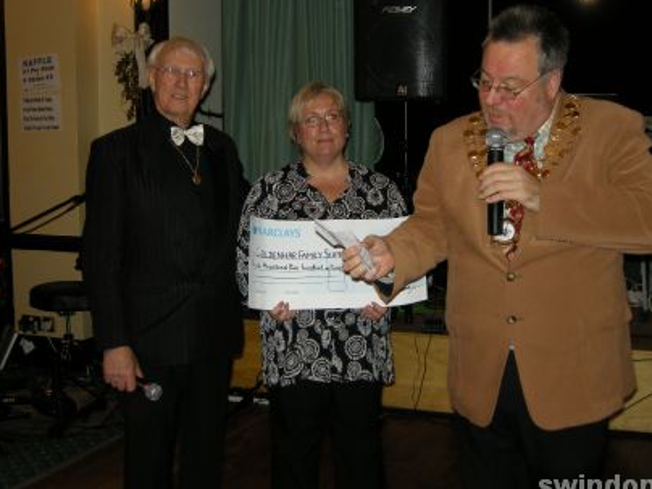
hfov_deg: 36.2
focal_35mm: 53
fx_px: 998
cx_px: 350
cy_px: 226
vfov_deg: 27.5
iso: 86
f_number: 3.1
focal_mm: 10.1
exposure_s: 1/60
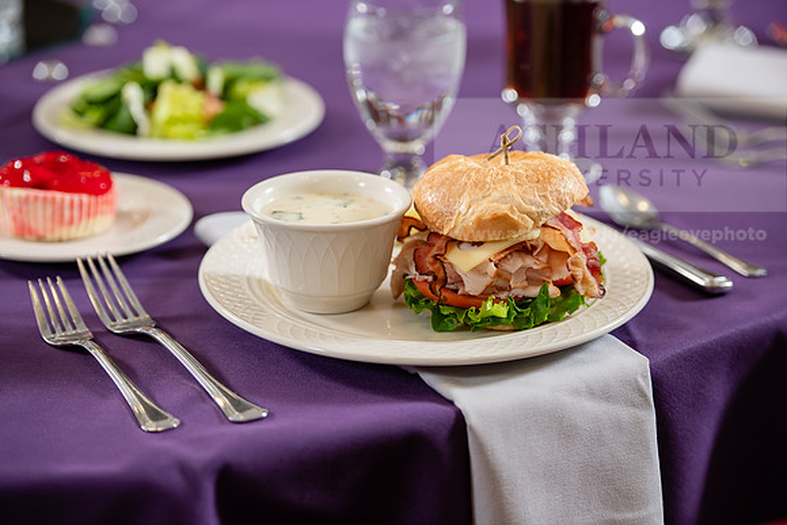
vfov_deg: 11.8
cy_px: 262
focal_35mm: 116
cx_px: 394
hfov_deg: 17.6
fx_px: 2536
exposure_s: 1/160
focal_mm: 116
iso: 250
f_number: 3.2
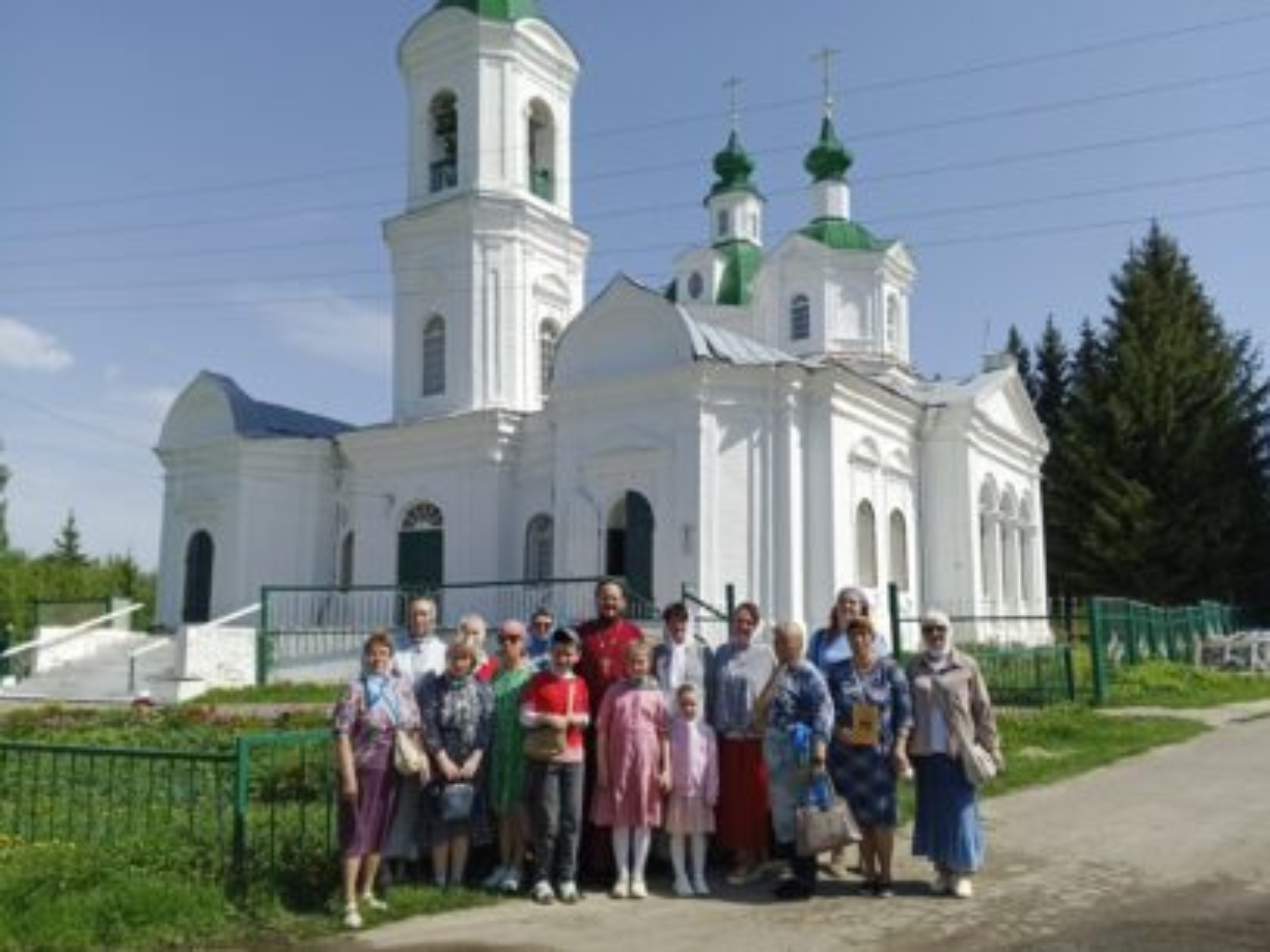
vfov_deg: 51.4
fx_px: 991
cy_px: 476
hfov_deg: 65.3
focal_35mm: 27
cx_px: 635
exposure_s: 1/1092
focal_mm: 4.09
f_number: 1.6
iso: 50
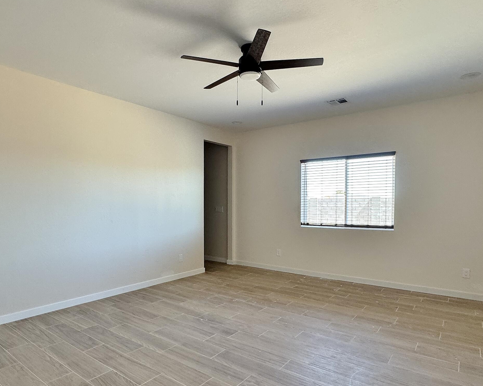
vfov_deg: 62.9
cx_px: 223
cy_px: 217
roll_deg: -2.0
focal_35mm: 22
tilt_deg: +0.8
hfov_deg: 74.9
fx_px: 315
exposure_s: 1/99
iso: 250
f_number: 2.2
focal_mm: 2.22
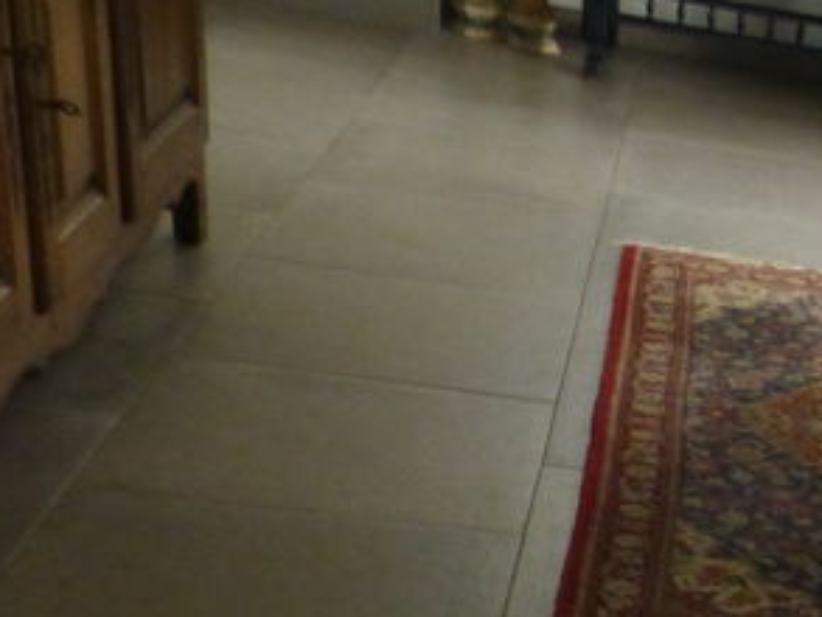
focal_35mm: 82
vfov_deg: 16.5
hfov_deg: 19.9
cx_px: 1305
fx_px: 1948
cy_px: 909
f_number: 3.3
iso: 400
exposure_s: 1/60
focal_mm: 4.3
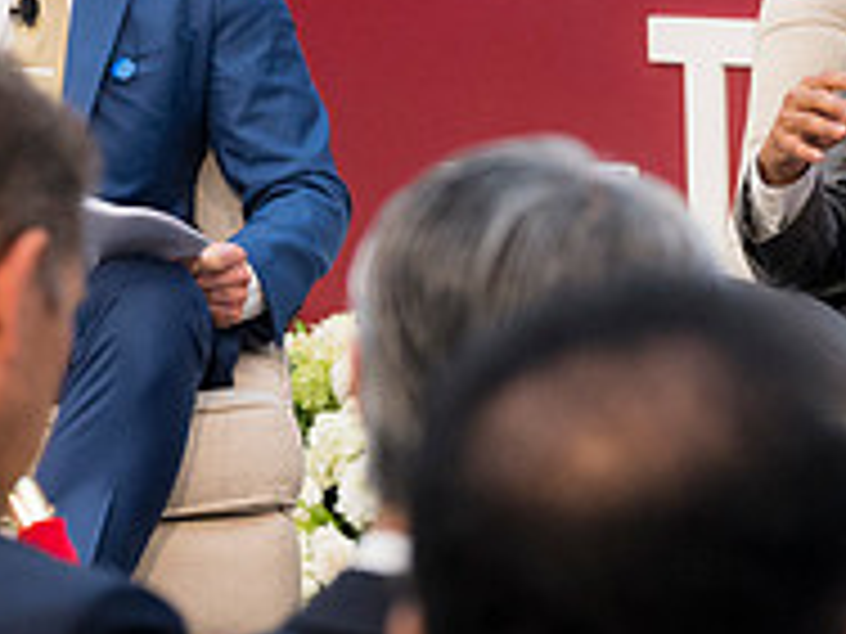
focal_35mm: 391
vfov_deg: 3.8
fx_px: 9556
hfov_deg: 5.1
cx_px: 1004
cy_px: 117
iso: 800
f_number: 4
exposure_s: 1/160
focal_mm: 88
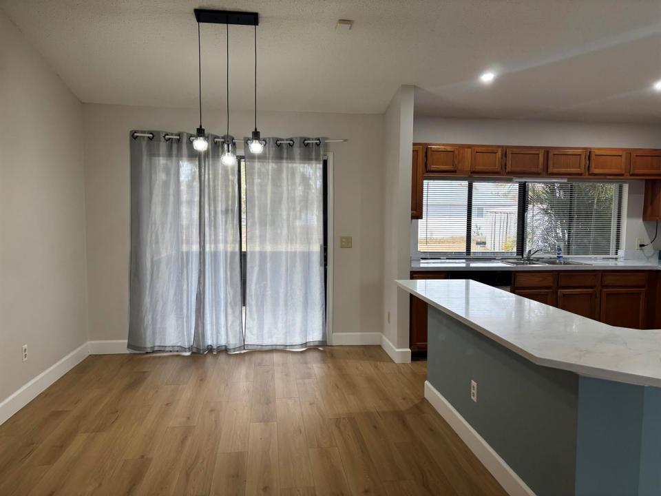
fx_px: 496
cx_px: 330
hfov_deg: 67.3
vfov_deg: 53.1
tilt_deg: -4.2
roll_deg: -0.4
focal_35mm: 26
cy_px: 248
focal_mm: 5.96
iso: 125
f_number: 1.6
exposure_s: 1/60
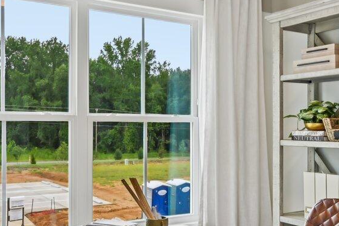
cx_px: 218
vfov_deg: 26.5
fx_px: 480
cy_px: 126
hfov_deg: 38.5
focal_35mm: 51
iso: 100
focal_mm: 14
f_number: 8
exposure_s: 1/40
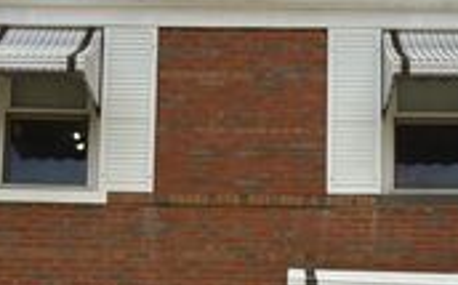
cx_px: 272
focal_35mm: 74
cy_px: 396
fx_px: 922
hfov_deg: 27.8
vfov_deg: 16.4
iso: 80
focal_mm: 6.76
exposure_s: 1/4926
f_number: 1.78
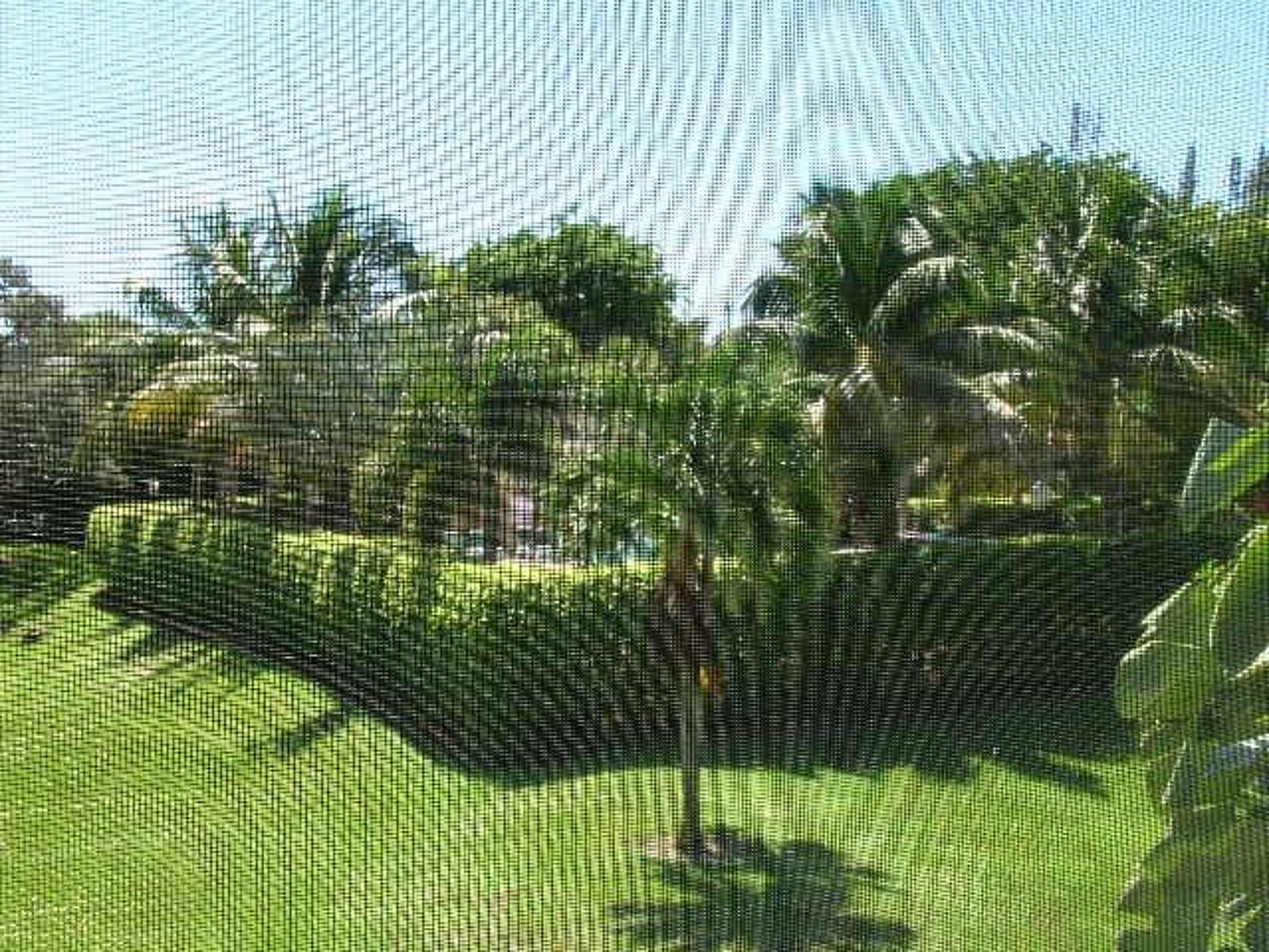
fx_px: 1540
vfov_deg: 34.3
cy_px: 476
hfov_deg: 44.8
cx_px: 634
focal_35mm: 42
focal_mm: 7
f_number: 5.2
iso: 50
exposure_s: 1/100
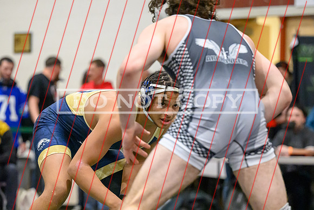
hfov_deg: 11.8
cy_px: 140
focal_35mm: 174
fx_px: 1516
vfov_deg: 7.9
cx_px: 159
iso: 12800
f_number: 2.8
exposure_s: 1/800
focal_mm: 115
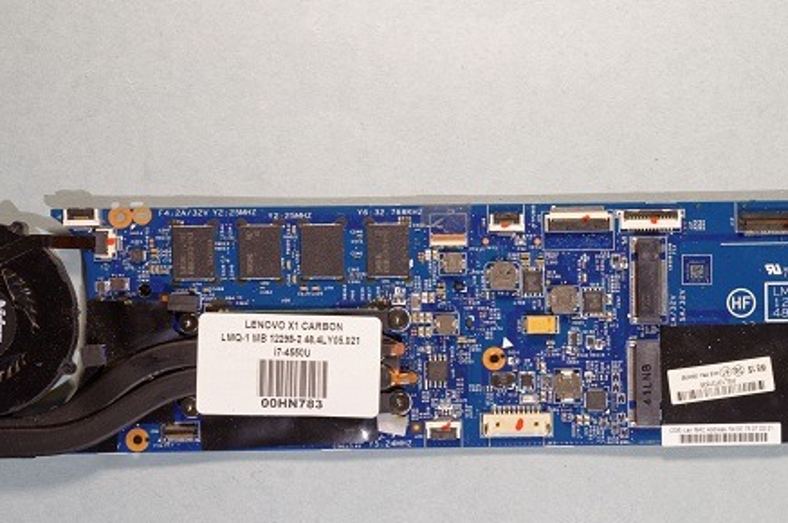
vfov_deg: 20.2
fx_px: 1464
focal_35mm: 67
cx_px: 454
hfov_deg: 30.1
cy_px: 341
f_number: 8
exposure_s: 1/5
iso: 100
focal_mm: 26
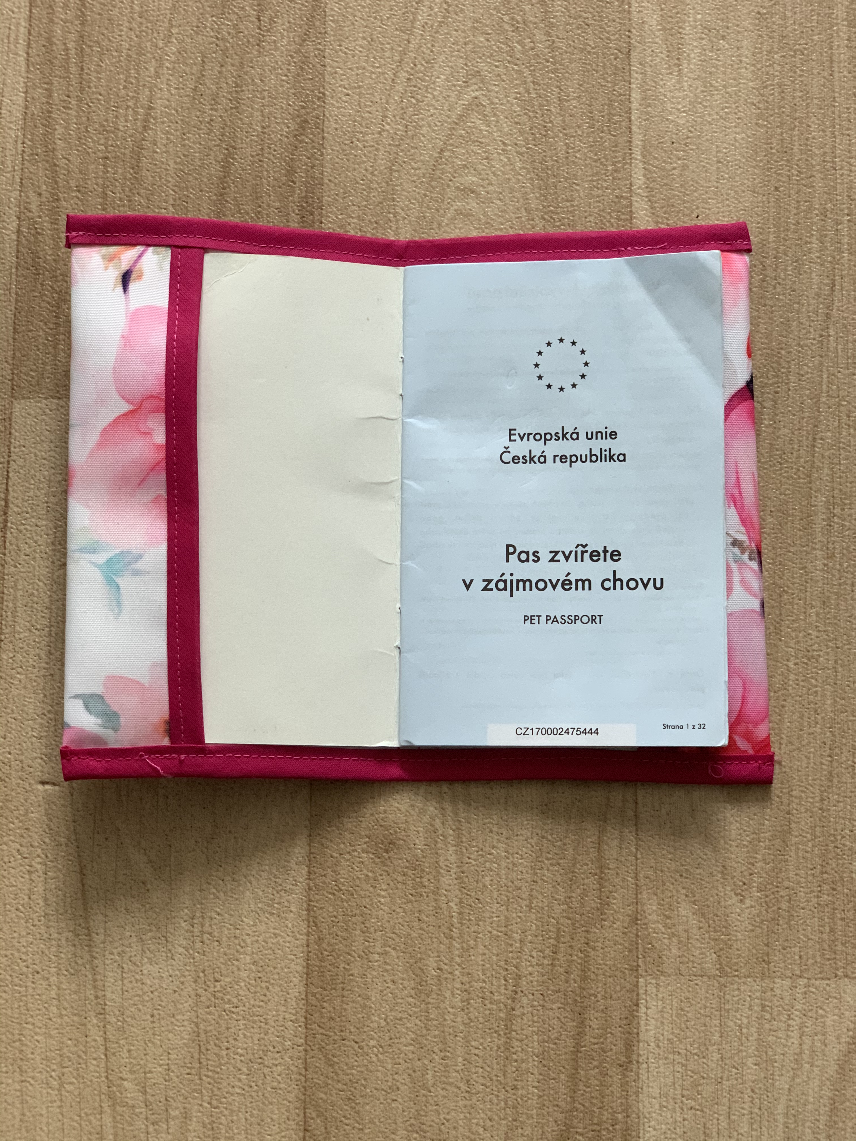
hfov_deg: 28.0
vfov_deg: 36.8
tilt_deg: -80.6
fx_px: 1715
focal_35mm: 52
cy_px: 570
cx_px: 428
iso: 125
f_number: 2.4
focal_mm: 6
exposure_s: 1/60
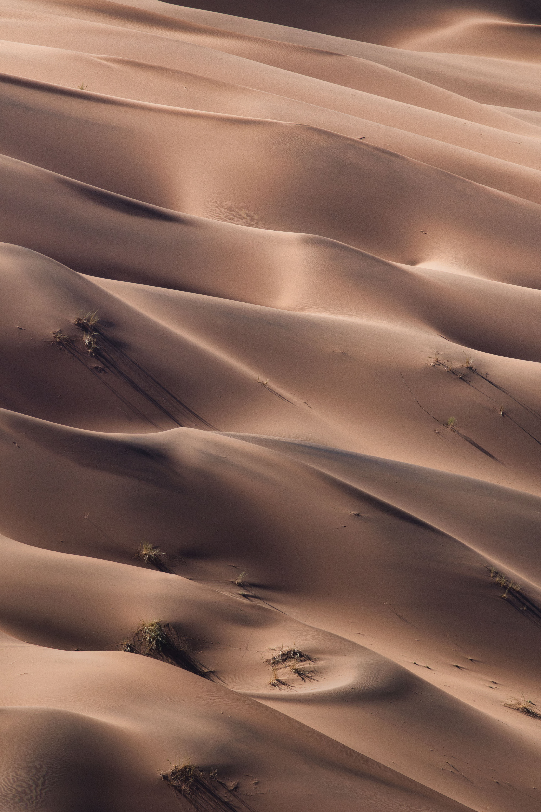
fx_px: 13524
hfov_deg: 2.3
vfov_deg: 3.4
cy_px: 406
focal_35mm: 600
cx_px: 270
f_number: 13
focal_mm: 400
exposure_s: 1/500
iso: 400
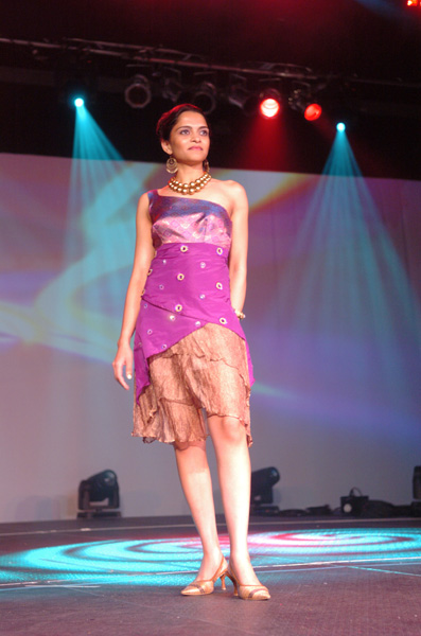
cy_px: 318
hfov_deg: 20.1
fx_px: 1190
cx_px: 210
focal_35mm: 68
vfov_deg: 29.9
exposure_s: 1/125
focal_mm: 45
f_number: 2.8
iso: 800
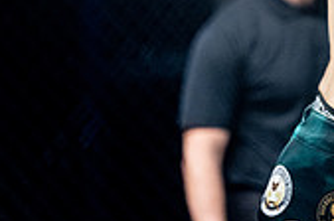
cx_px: 510
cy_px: -66
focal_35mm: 320
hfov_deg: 6.4
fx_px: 2963
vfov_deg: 4.3
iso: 3200
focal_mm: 93
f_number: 2
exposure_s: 1/1250
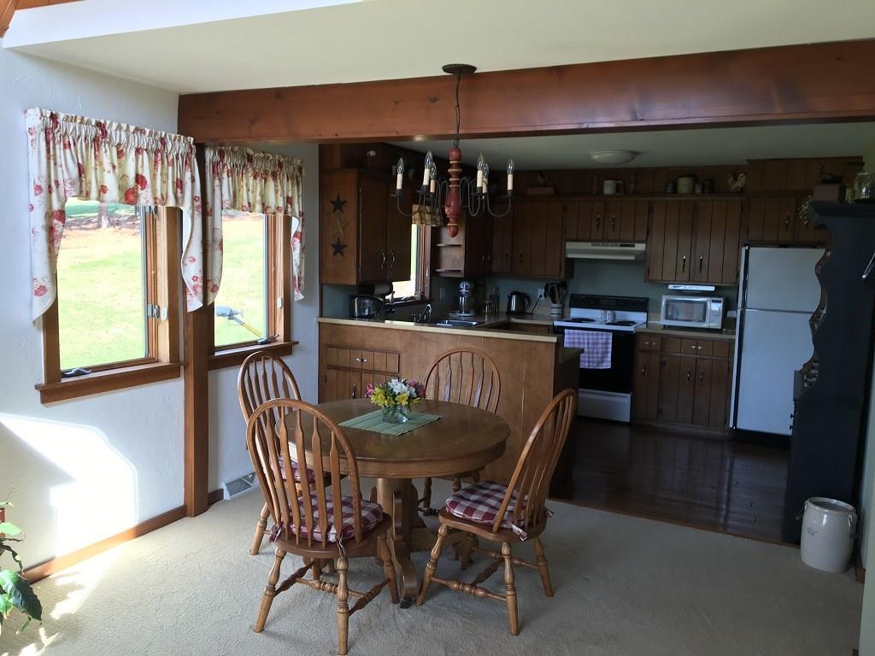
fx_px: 733
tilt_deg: -7.6
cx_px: 438
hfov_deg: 61.7
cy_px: 328
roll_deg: -2.5
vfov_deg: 48.2
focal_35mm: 29
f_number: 2.2
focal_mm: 4.15
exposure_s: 1/60
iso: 32
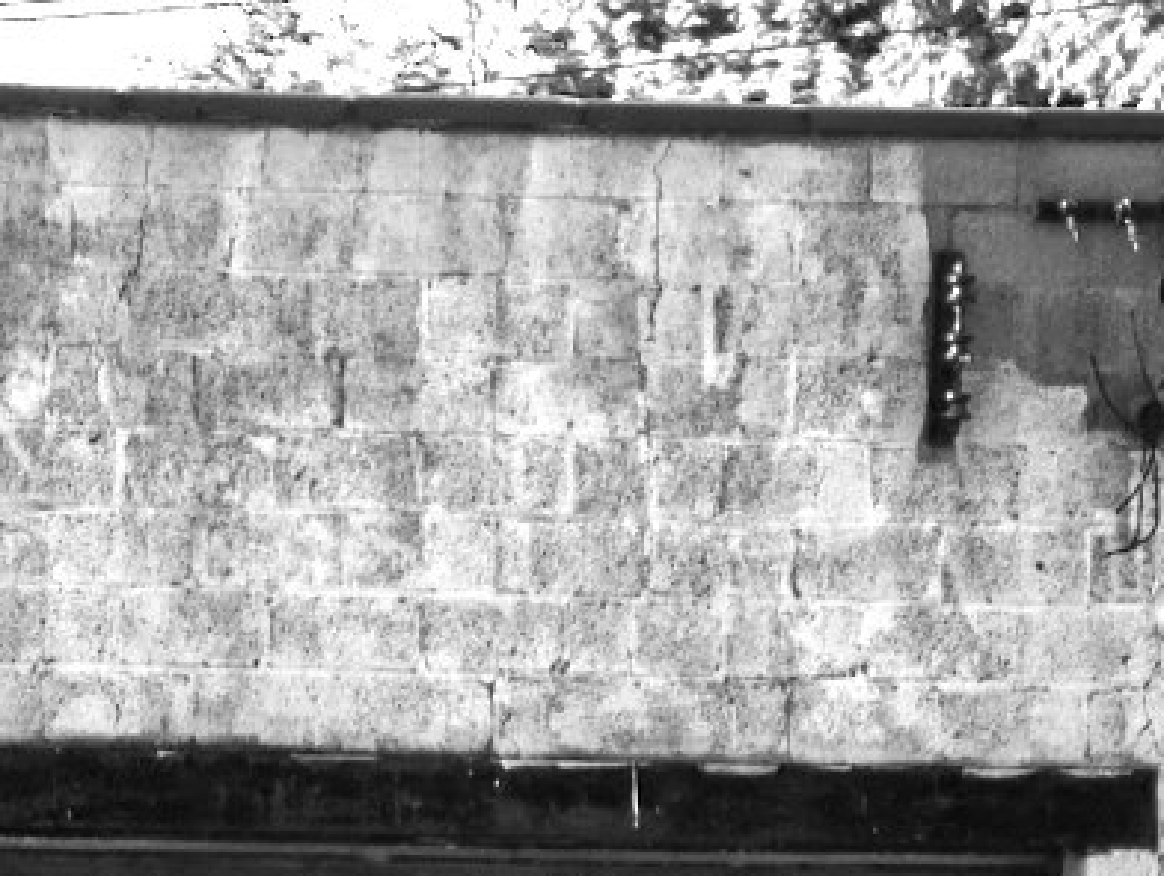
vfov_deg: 2.2
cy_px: 1964
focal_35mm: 673
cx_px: -624
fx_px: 22658
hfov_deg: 2.9
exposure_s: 1/424
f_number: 2.8
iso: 49
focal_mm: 17.9
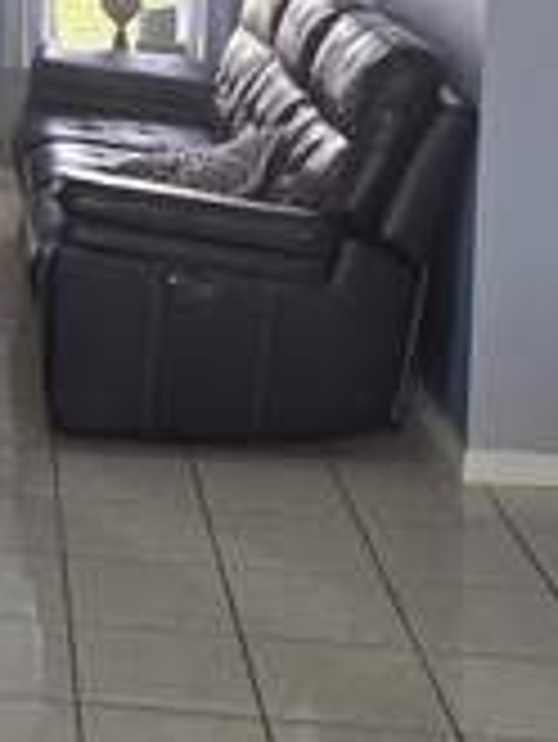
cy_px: -76
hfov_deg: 15.0
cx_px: -364
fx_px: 1910
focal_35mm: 89
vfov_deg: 20.9
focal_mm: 6.3
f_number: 1.7
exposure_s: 1/120
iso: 100
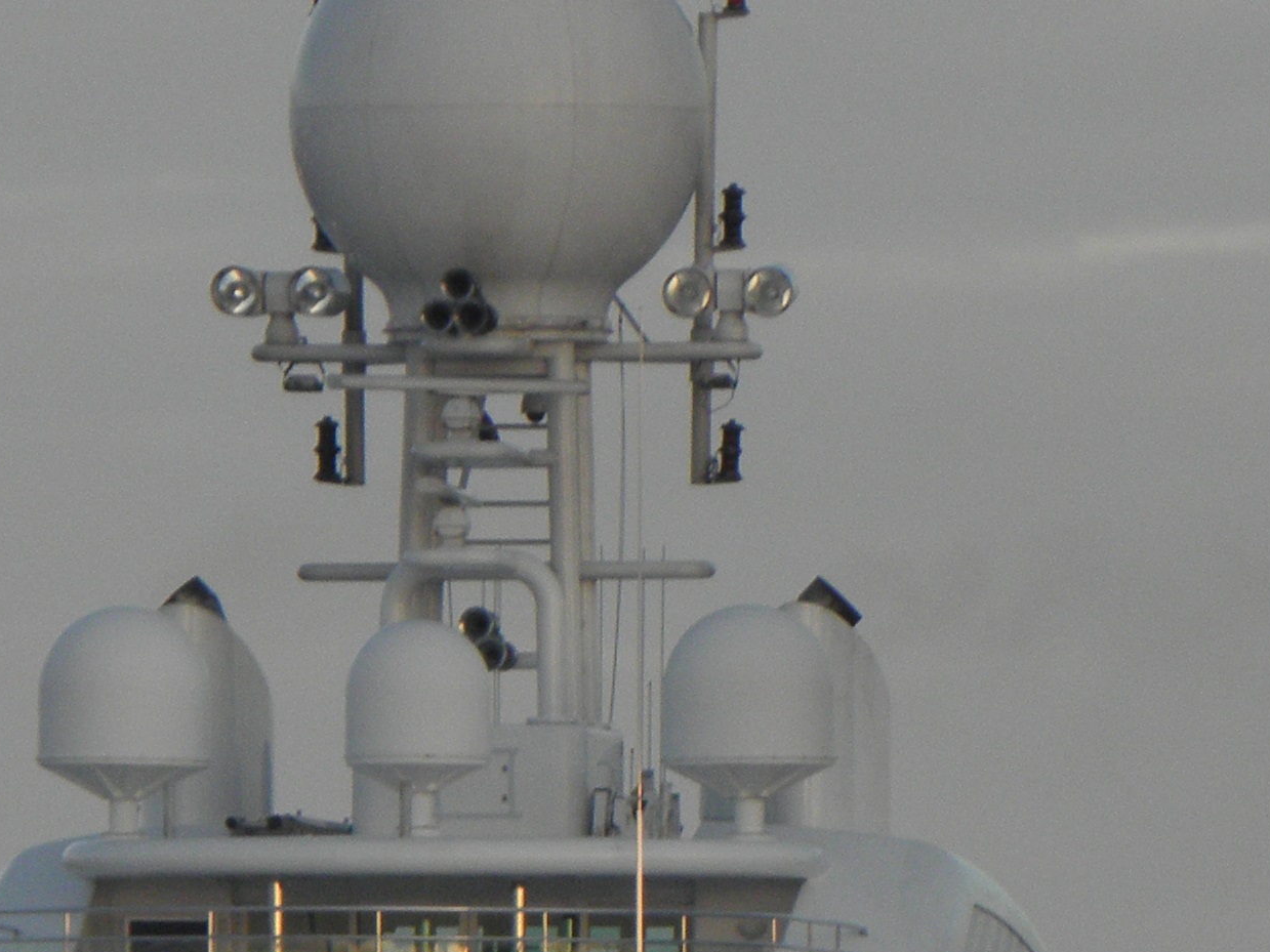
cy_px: 1181
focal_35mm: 1163
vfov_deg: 1.3
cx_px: 464
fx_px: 42664
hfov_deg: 1.7
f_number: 5
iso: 125
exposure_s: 1/200
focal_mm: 64.61
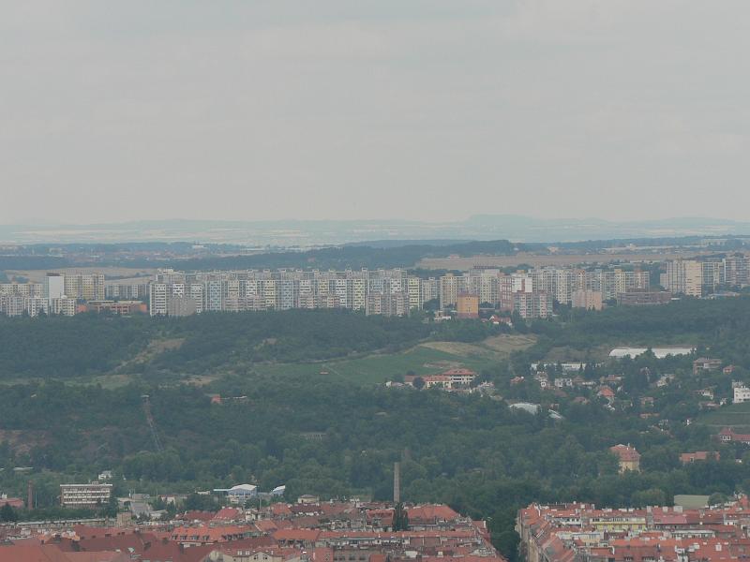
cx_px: 375
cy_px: 281
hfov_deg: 8.9
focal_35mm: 223
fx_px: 4832
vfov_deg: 6.7
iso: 80
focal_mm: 37.1
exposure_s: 1/400
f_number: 4.5
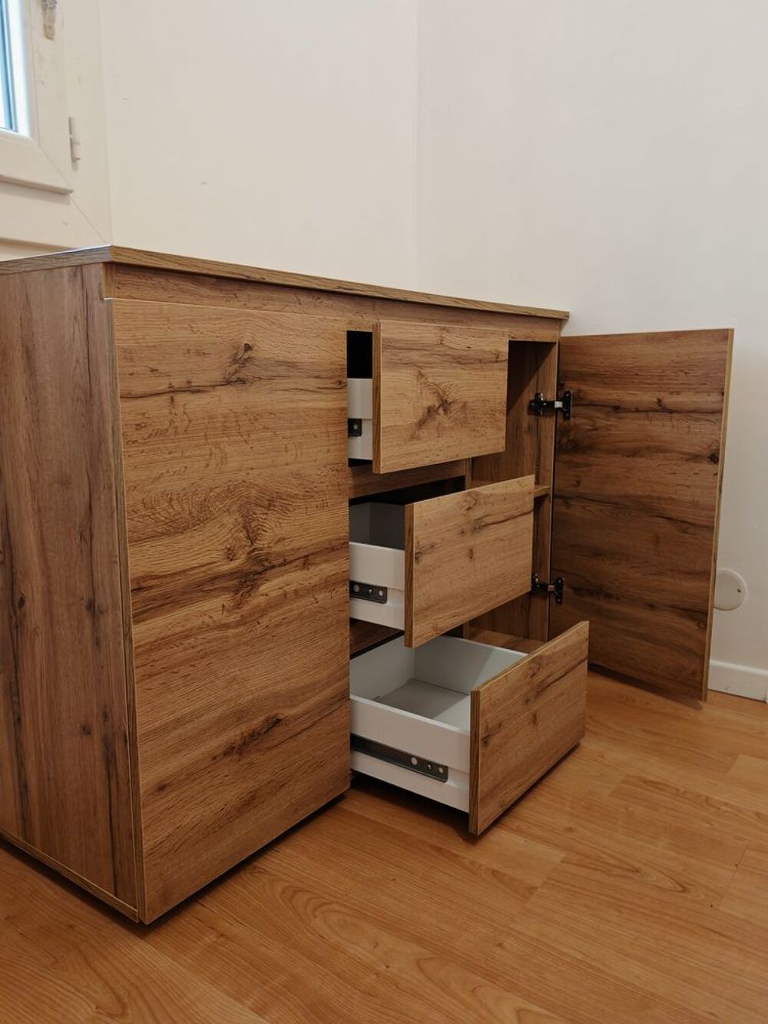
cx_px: 384
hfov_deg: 53.1
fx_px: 769
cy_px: 512
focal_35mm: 26
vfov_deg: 67.3
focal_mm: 5.4
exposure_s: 1/33
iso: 640
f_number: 1.6
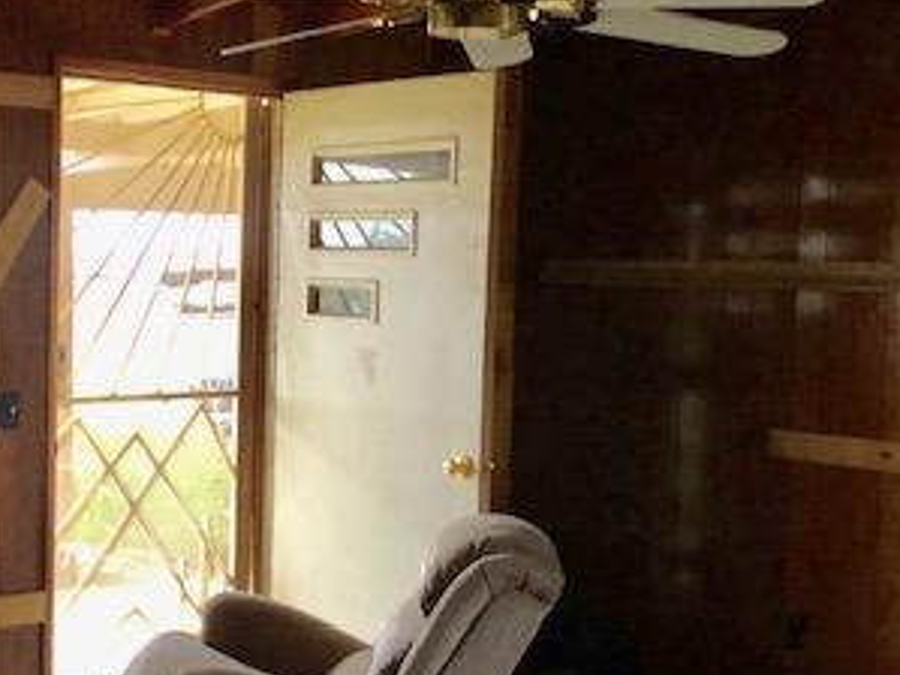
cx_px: 178
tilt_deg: -2.5
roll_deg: -1.0
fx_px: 1559
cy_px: 377
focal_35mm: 60
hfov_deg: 31.4
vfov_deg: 24.4
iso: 100
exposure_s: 1/11
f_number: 1.8
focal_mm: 3.99
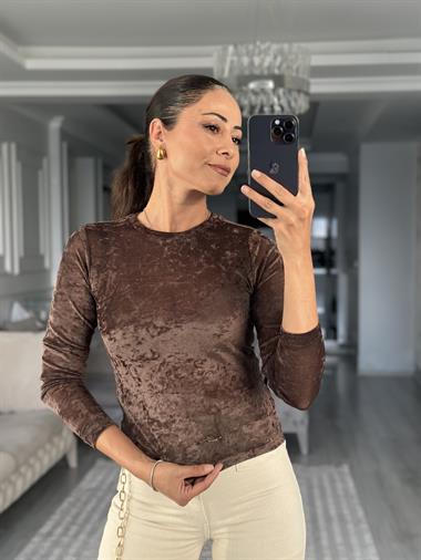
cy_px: 280
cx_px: 210
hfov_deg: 30.3
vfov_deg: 39.6
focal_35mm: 48
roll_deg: +0.6
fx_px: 778
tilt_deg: -17.3
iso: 125
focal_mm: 6.86
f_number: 1.78
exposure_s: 1/116
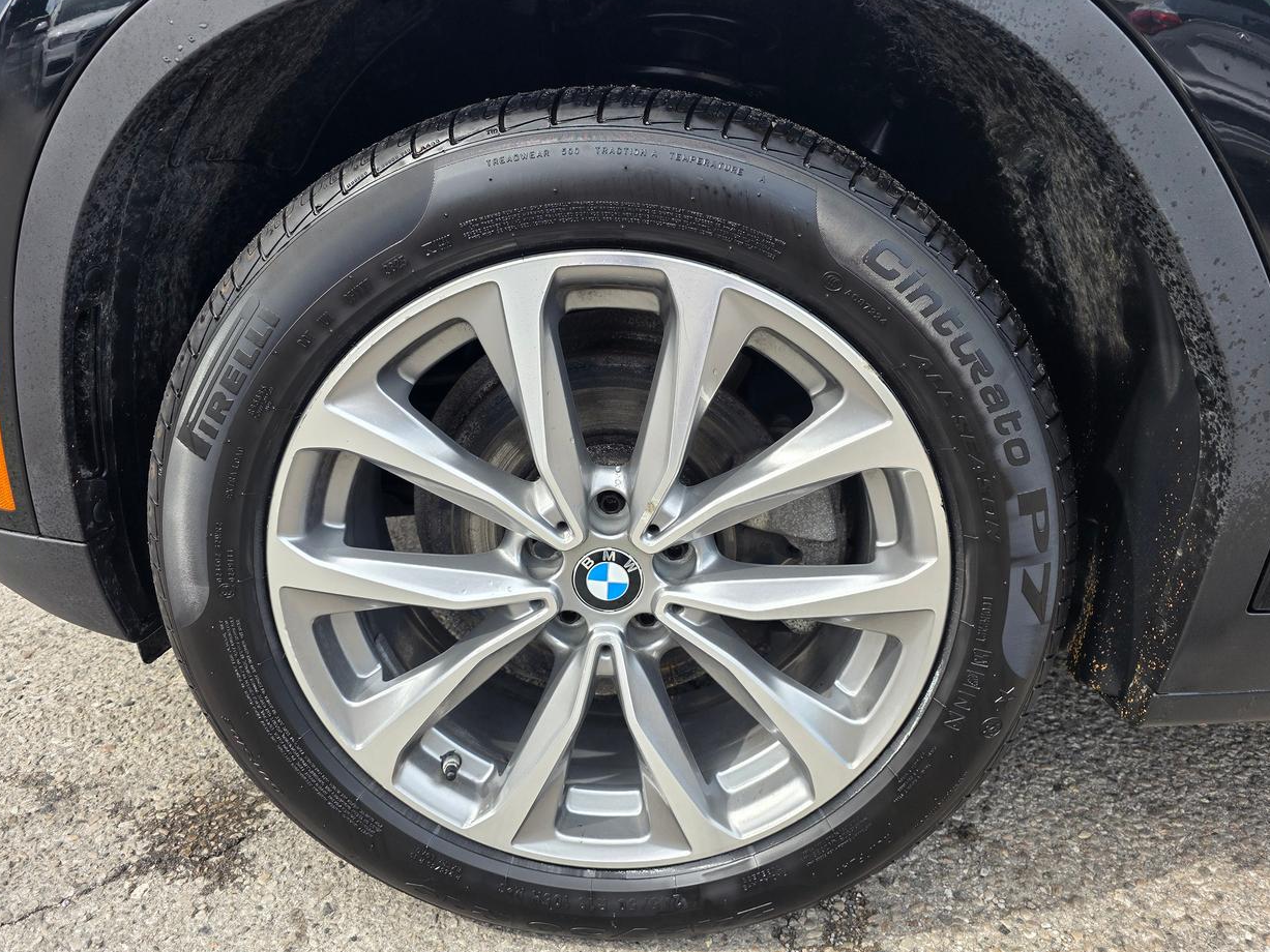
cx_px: 620
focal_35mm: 24
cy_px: 487
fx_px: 880
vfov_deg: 56.8
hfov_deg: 71.6
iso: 40
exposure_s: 1/359
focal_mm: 6.3
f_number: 1.7
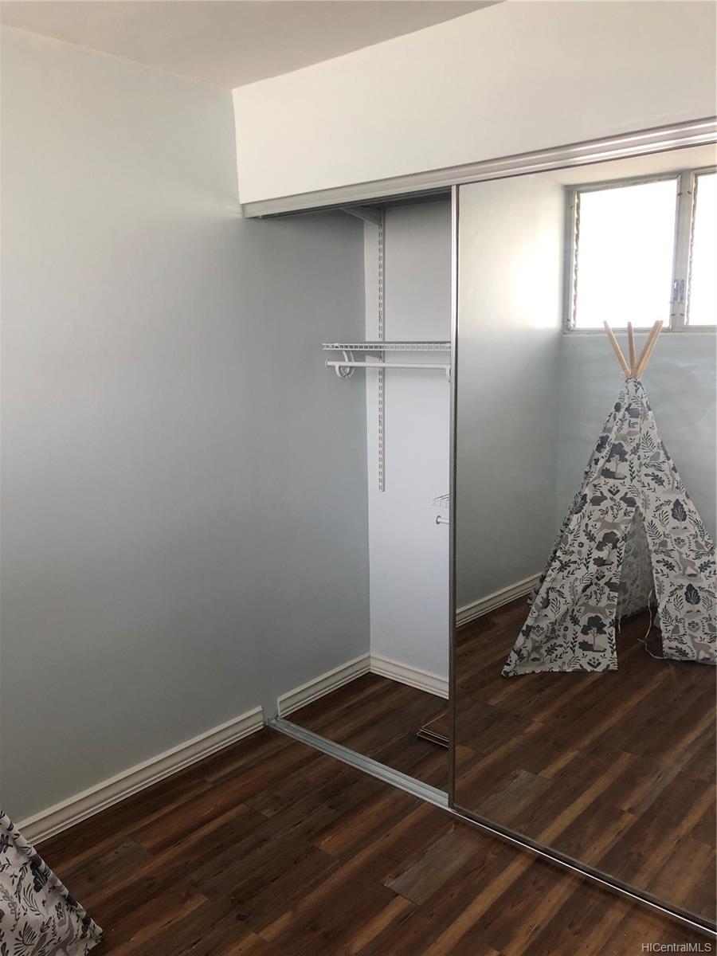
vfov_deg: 63.4
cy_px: 478
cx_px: 358
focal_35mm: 28
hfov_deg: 49.7
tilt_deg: -7.9
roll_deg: +0.0
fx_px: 773
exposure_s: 1/30
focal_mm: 4
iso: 32
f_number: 1.8
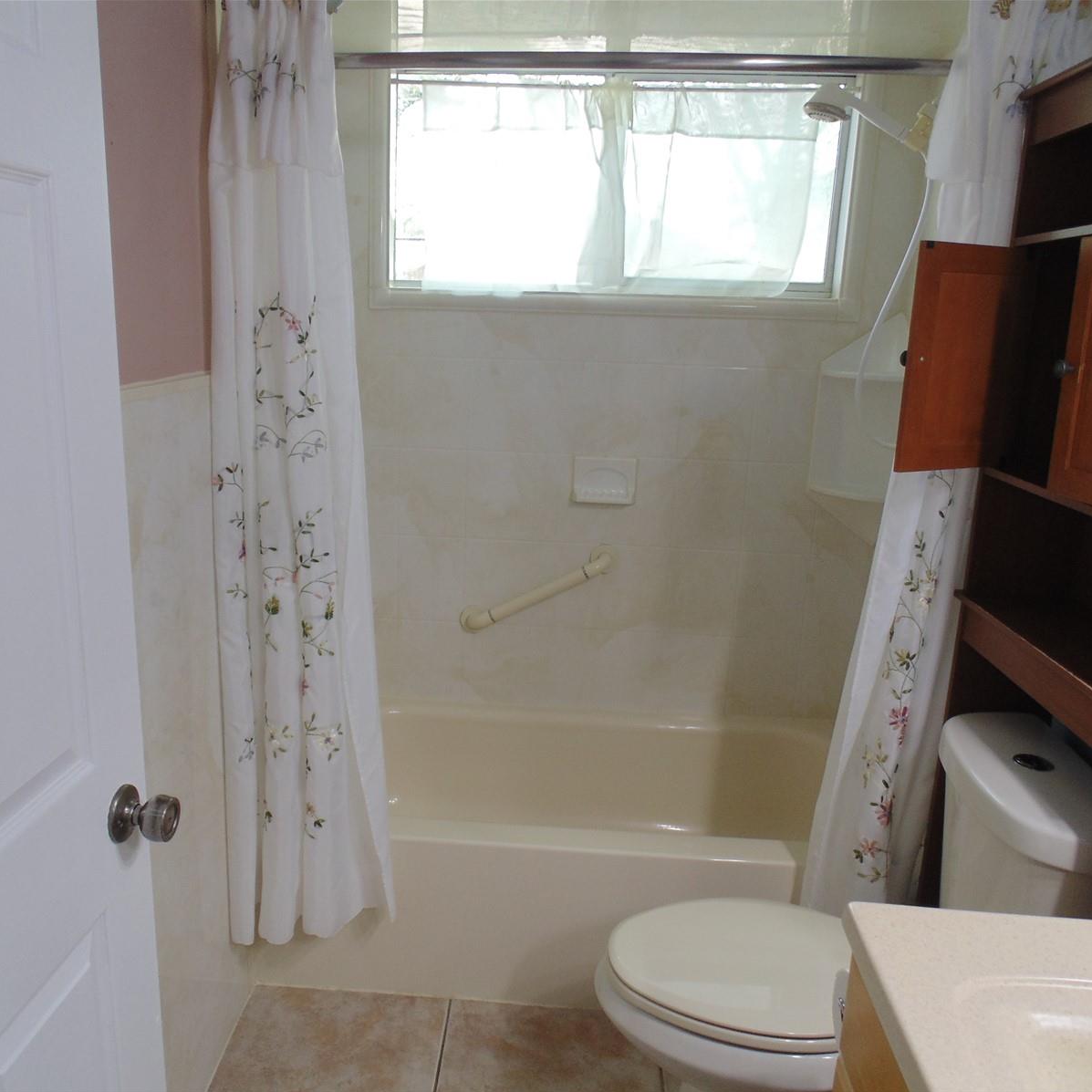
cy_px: 546
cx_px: 481
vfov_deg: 60.9
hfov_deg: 60.8
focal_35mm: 26
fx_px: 928
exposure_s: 1/30
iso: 80
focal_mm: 4
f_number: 3.1
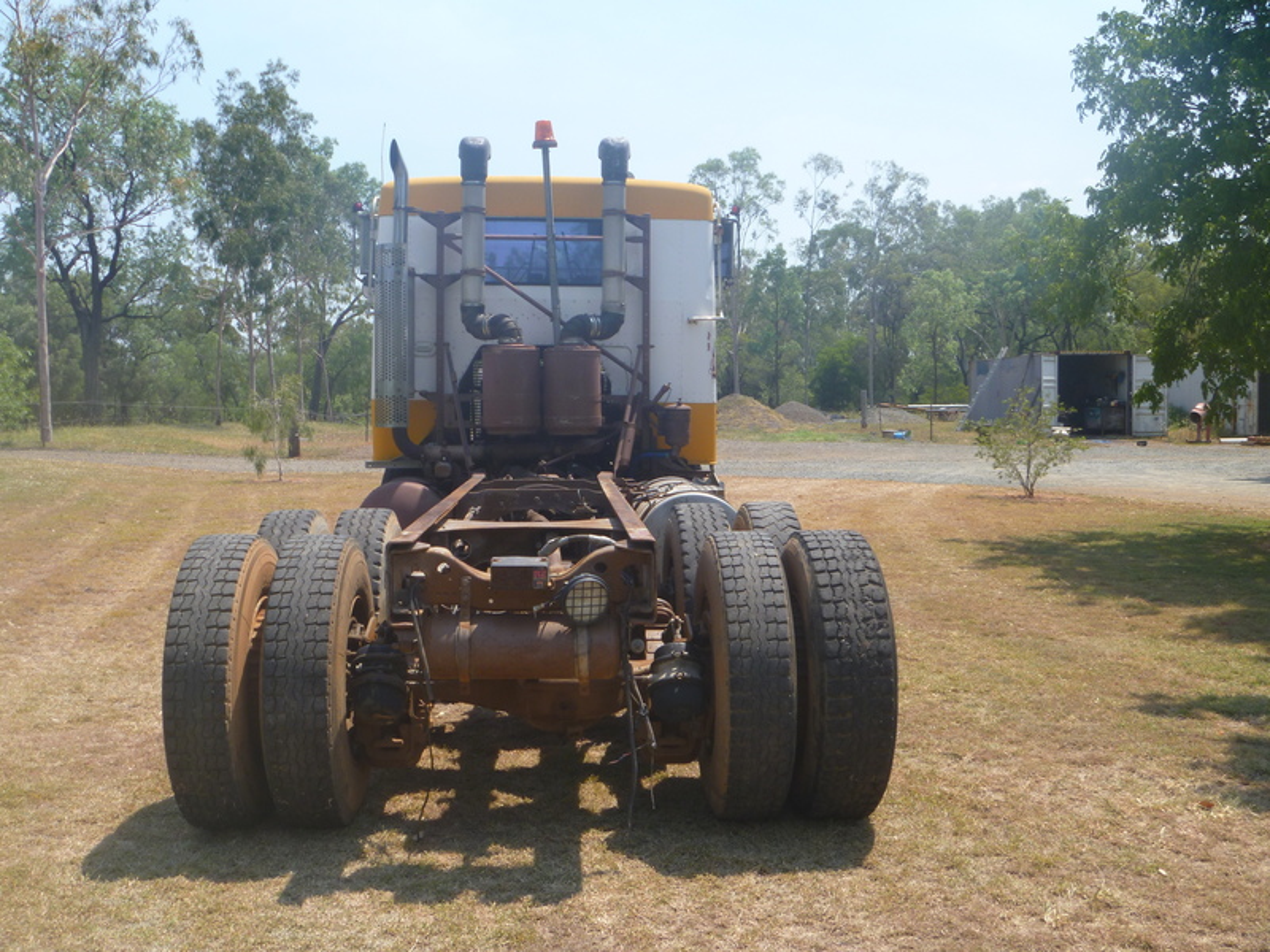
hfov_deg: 52.6
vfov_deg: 40.7
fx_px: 1284
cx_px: 635
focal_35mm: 35
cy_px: 476
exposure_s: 1/250
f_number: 5.6
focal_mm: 6.3
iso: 80
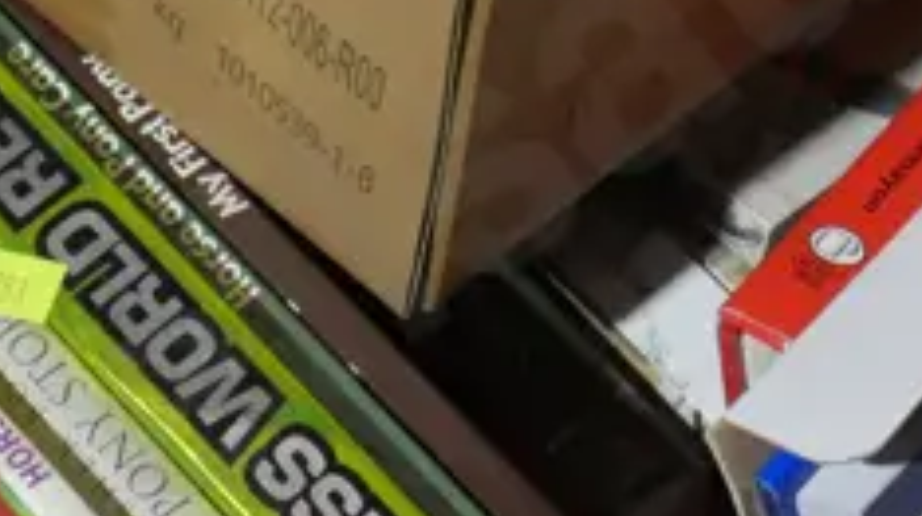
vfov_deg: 6.3
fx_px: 4664
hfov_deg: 11.2
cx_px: 816
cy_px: -73
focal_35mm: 191
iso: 640
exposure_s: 1/60
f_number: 4.4
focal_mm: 20
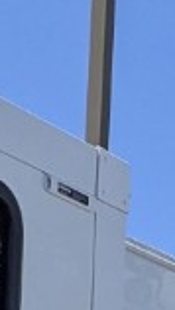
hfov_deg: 3.7
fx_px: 1904
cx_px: 1332
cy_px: 655
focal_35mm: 231
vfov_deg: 8.7
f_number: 1.85
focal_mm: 6.81
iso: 48
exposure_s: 1/4926
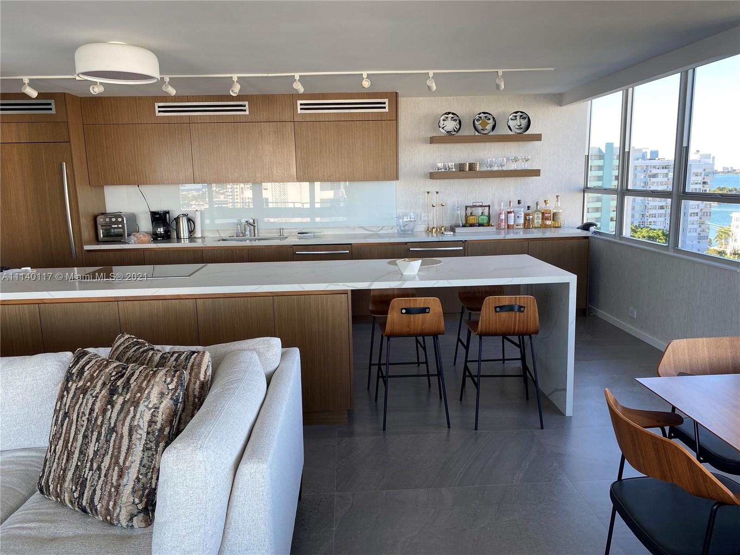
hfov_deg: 67.3
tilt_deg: -10.6
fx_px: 556
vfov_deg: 53.1
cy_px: 278
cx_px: 370
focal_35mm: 26
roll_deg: +1.5
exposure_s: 1/122
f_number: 1.8
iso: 40
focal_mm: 4.25
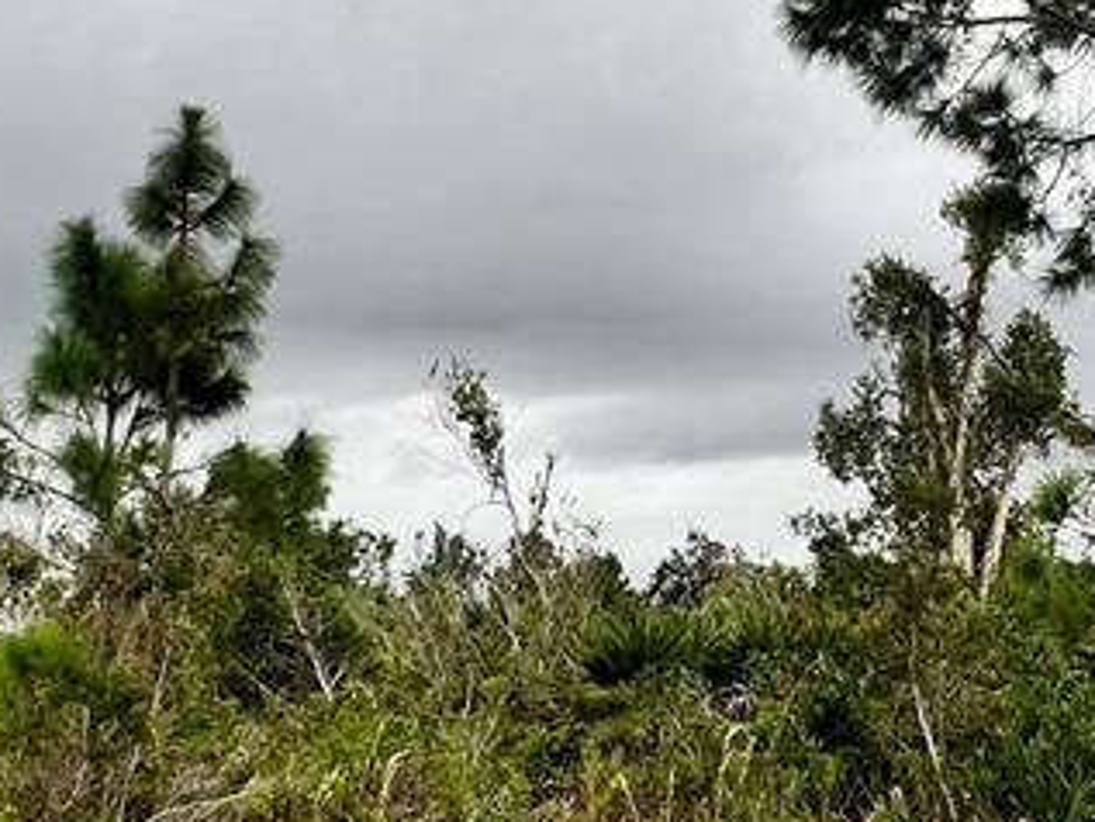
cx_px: 667
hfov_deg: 44.5
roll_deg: +2.8
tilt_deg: +16.9
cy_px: 262
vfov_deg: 34.0
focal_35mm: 42
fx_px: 1329
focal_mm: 1.57
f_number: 1.8
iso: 64
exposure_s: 1/99
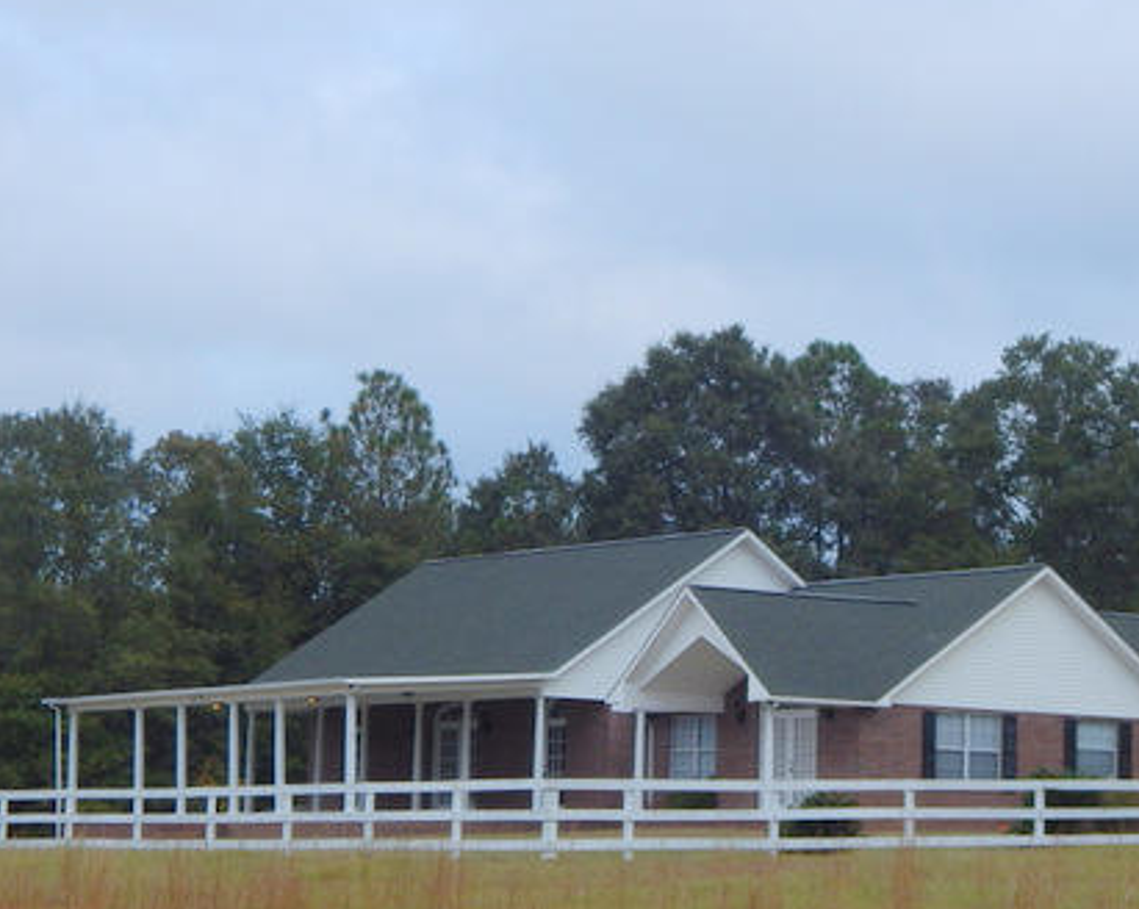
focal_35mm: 105
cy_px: 474
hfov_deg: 18.3
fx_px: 3536
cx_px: 748
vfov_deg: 14.6
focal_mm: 12.3
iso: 125
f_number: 4.1
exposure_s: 1/640
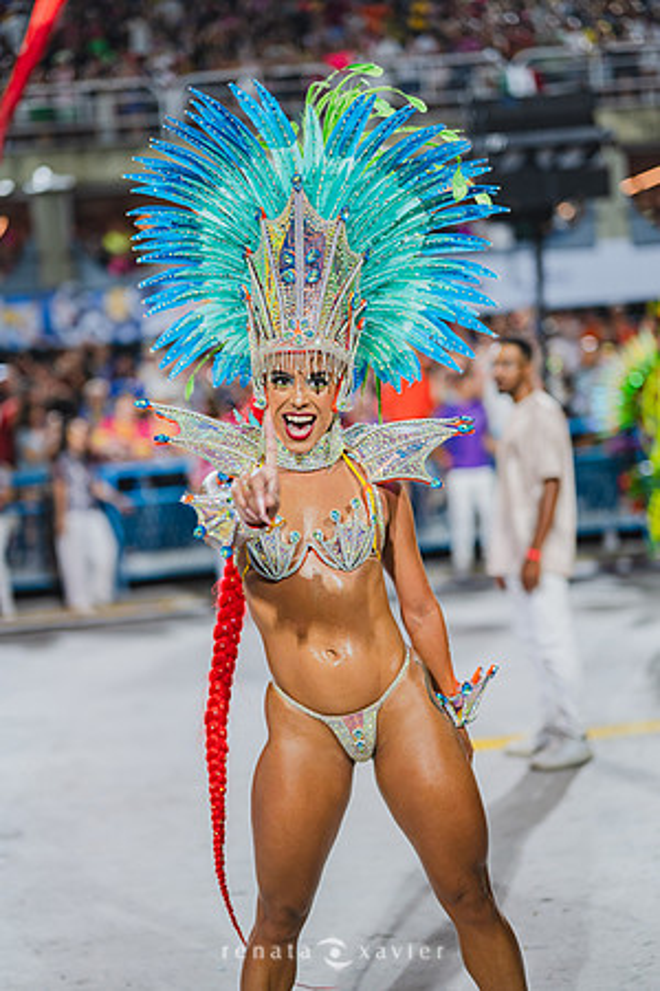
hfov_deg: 27.0
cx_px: 330
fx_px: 1375
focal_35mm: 50
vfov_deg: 39.6
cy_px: 496
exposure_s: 1/1000
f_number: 1.4
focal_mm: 50
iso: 800
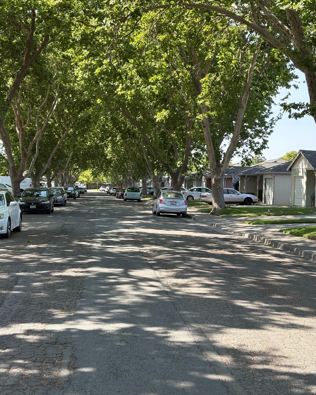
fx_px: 643
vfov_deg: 34.2
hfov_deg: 27.6
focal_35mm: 55
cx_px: 160
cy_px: 196
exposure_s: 1/732
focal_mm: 5.96
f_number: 1.6
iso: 50
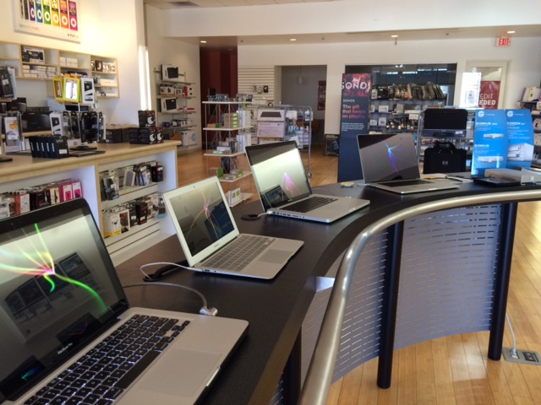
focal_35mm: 29
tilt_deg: -13.0
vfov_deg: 48.2
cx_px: 270
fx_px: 453
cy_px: 202
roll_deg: -1.3
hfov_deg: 61.7
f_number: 2.2
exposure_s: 1/30
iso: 125
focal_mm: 4.15
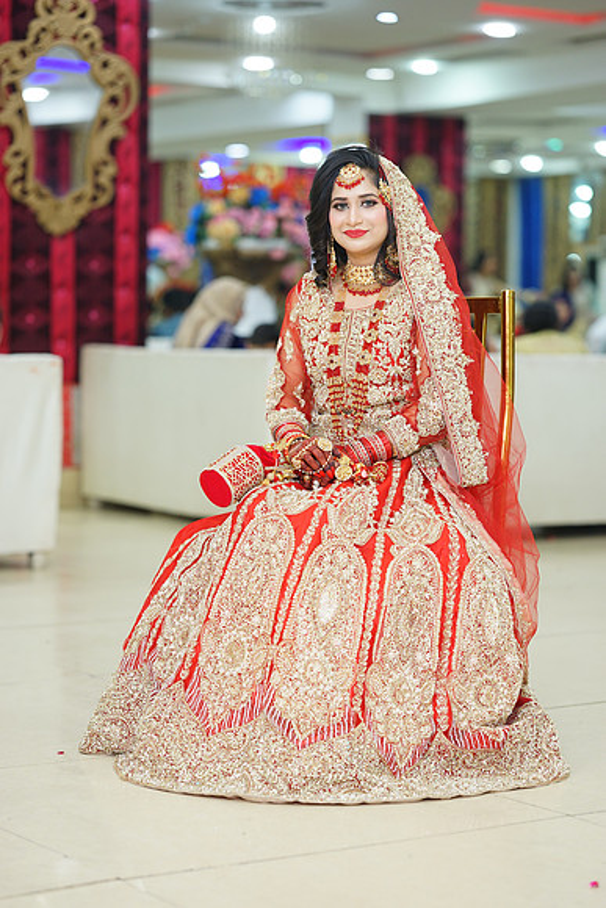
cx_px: 303
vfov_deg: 23.9
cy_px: 454
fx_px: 2145
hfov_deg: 16.1
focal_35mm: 85
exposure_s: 1/160
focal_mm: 85
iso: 400
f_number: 2.2
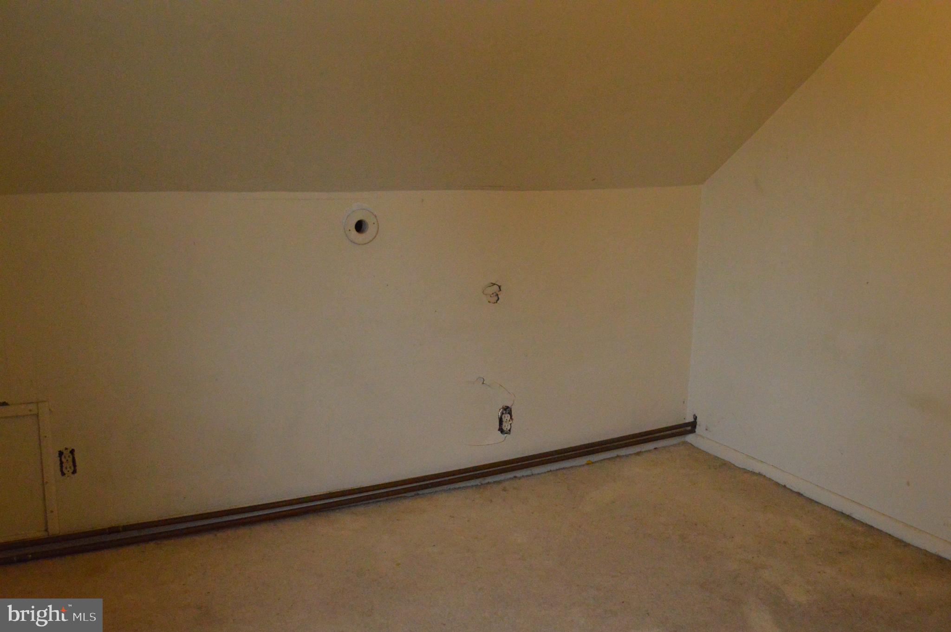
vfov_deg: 36.8
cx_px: 476
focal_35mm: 36
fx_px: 950
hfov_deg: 53.2
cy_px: 316
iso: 6400
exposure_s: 1/200
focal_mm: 24
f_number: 5.6
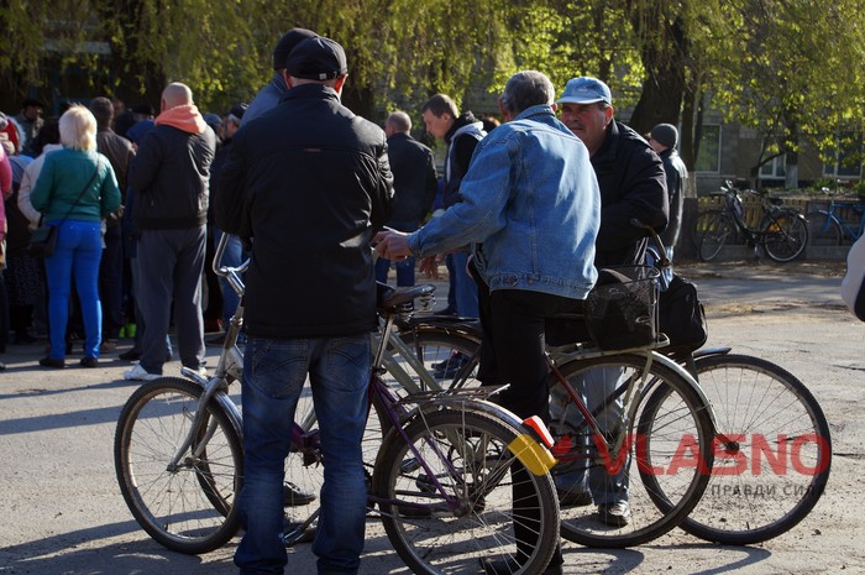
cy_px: 288
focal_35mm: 75
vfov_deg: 18.1
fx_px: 1800
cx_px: 432
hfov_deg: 27.0
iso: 100
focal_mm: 50
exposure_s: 1/160
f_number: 6.3
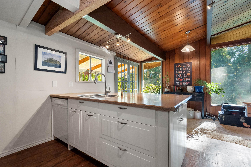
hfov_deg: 100.4
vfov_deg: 77.3
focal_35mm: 15
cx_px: 126
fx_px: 105
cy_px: 84
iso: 200
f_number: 8
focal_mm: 10
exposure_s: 1/40
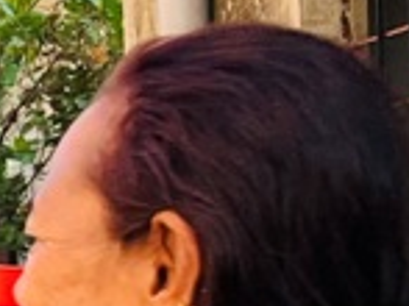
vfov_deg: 7.8
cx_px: -721
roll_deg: +6.1
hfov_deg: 9.2
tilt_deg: -1.5
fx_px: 2137
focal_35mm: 181
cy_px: 643
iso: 50
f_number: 1.5
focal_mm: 5.7
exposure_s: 1/803
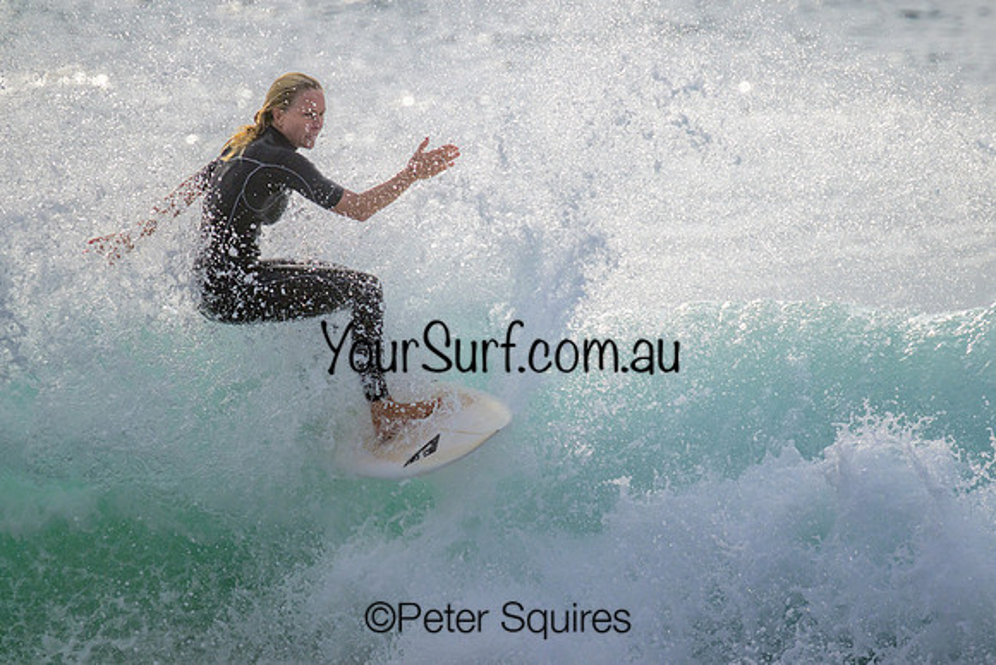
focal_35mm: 870
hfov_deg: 2.4
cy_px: 303
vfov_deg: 1.6
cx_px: 542
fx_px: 24086
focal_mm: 800
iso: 560
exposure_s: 1/2000
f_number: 11
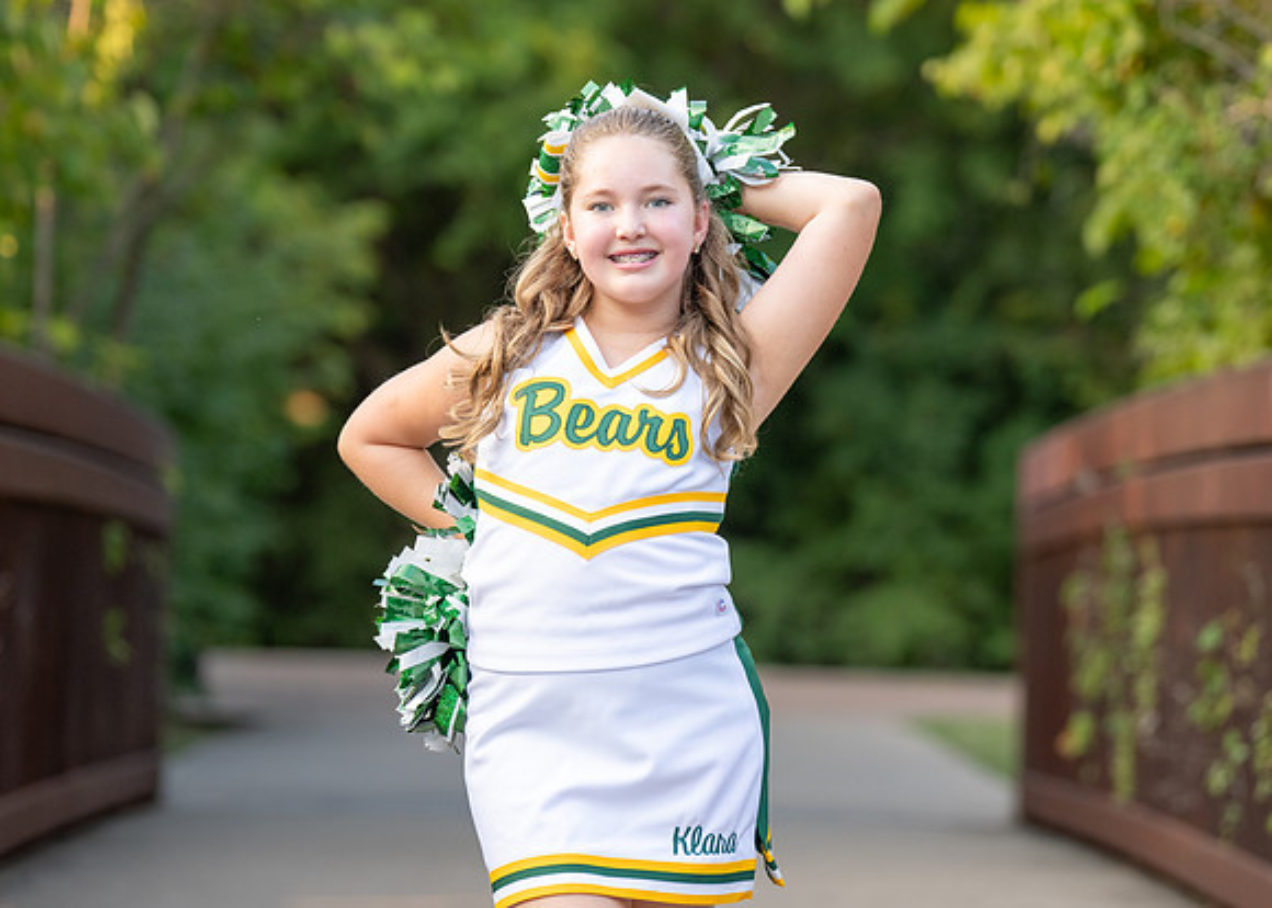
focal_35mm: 163
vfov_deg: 8.8
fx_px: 5888
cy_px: 379
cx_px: 671
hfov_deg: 12.3
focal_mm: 124
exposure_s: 1/1000
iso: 640
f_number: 2.8
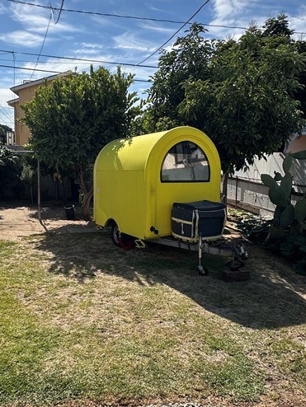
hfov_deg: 47.9
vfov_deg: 61.6
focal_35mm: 29
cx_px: 117
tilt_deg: -8.6
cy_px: 213
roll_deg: -2.2
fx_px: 342
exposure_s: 1/1689
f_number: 2.2
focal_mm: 2.22
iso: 50
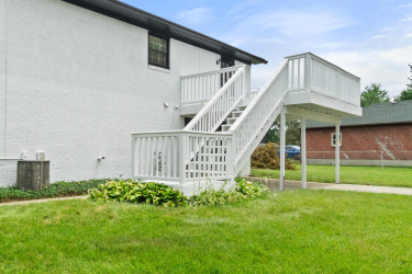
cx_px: 153
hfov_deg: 61.0
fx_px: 343
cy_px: 148
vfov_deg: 43.6
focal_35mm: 30
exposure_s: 1/400
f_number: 10
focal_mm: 10
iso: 400
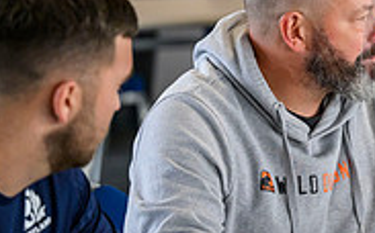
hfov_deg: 6.6
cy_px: 64
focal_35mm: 314
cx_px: 572
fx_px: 3206
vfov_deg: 4.2
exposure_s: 1/800
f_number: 2.8
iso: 2500
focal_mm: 97
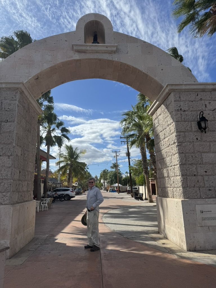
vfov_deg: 71.6
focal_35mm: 24
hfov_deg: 56.8
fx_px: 200
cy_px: 144
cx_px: 108
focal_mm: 6.76
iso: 80
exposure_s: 1/6410
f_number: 1.78
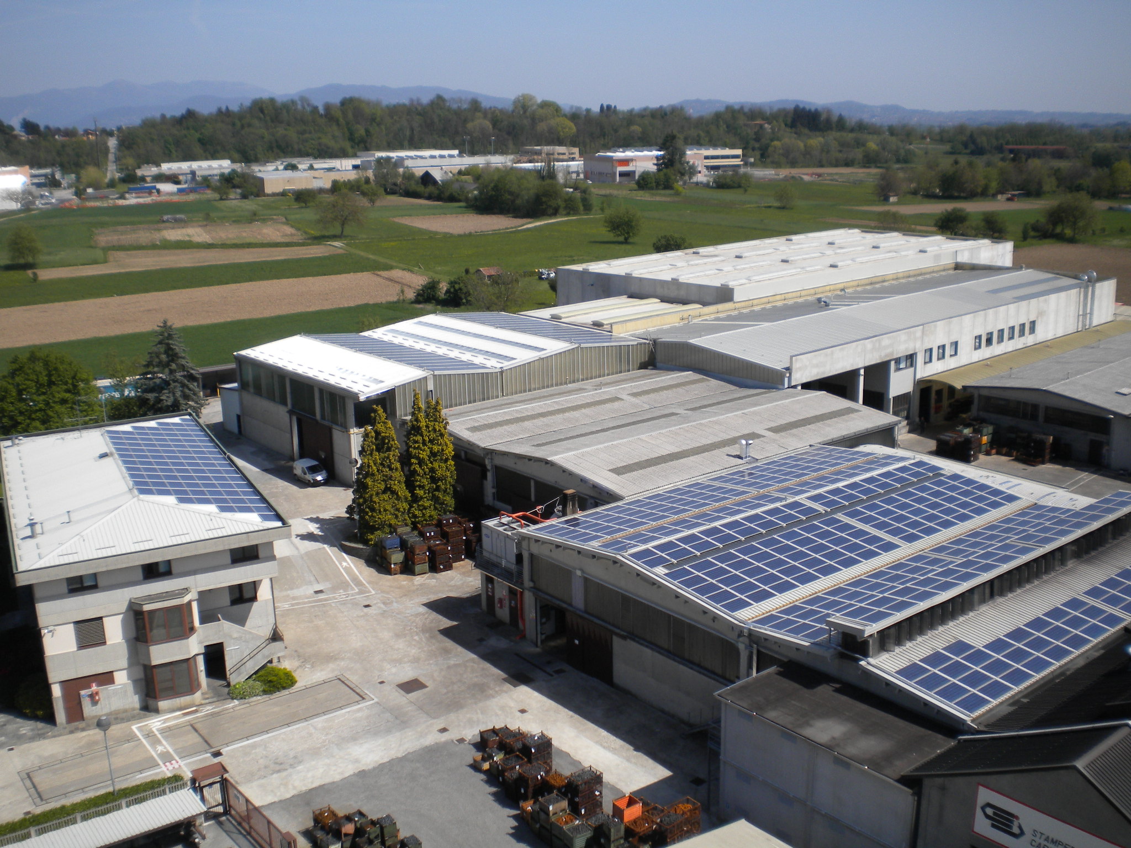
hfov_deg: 52.6
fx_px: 1144
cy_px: 424
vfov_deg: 40.7
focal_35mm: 35
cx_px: 566
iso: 80
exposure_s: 1/838
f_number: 4.6
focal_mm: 6.3
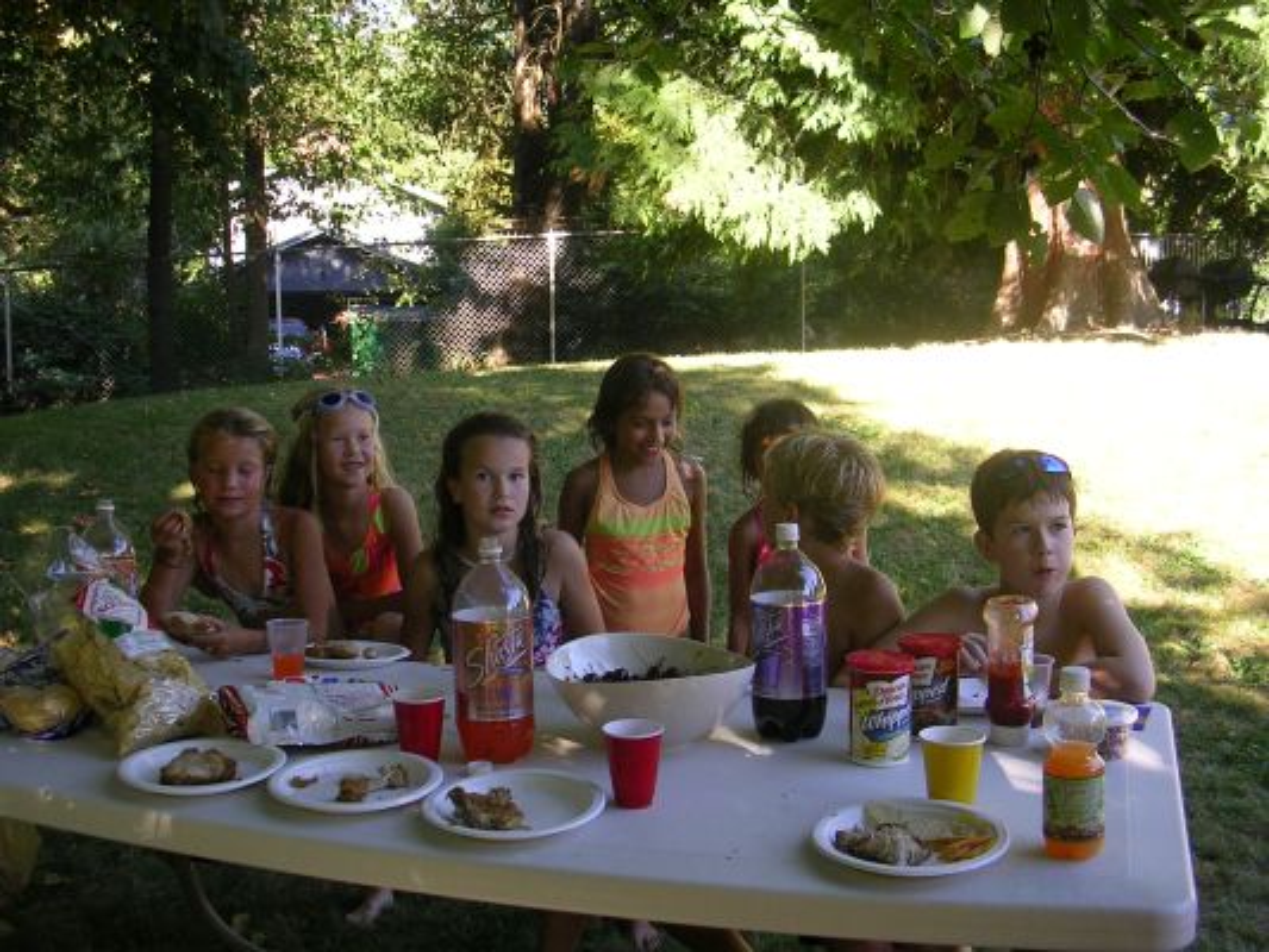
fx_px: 1393
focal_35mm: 38
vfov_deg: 37.7
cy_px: 476
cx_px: 634
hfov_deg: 49.0
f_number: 2.8
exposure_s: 1/96.9
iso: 50
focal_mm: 5.8
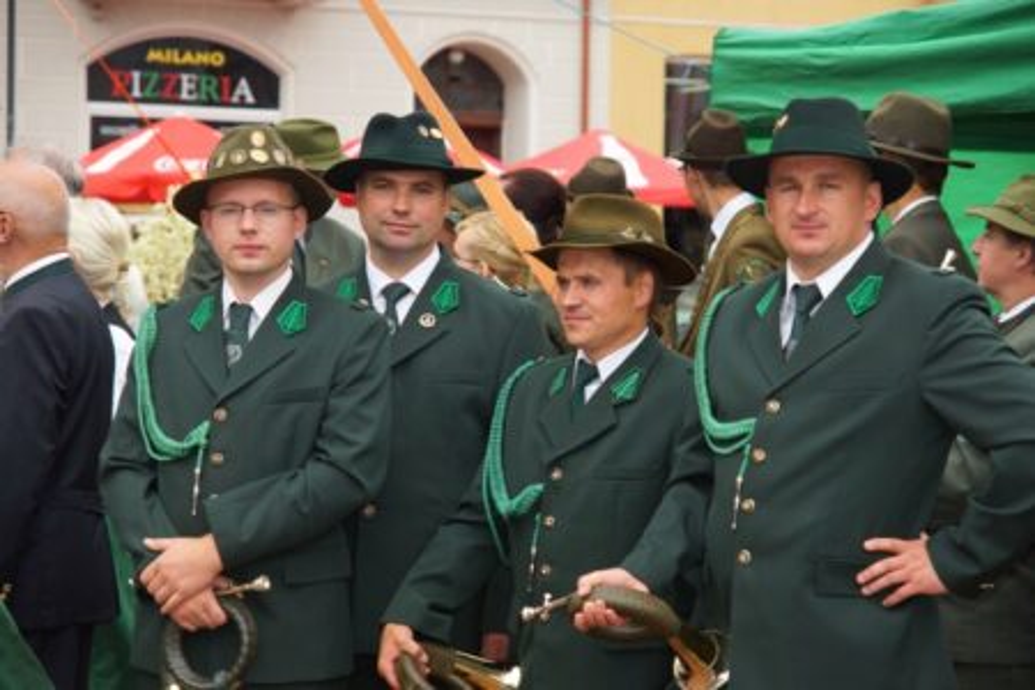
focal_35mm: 105
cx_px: 518
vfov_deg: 13.0
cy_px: 345
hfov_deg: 19.5
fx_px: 3019
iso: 100
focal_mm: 70
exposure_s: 1/160
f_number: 4.5
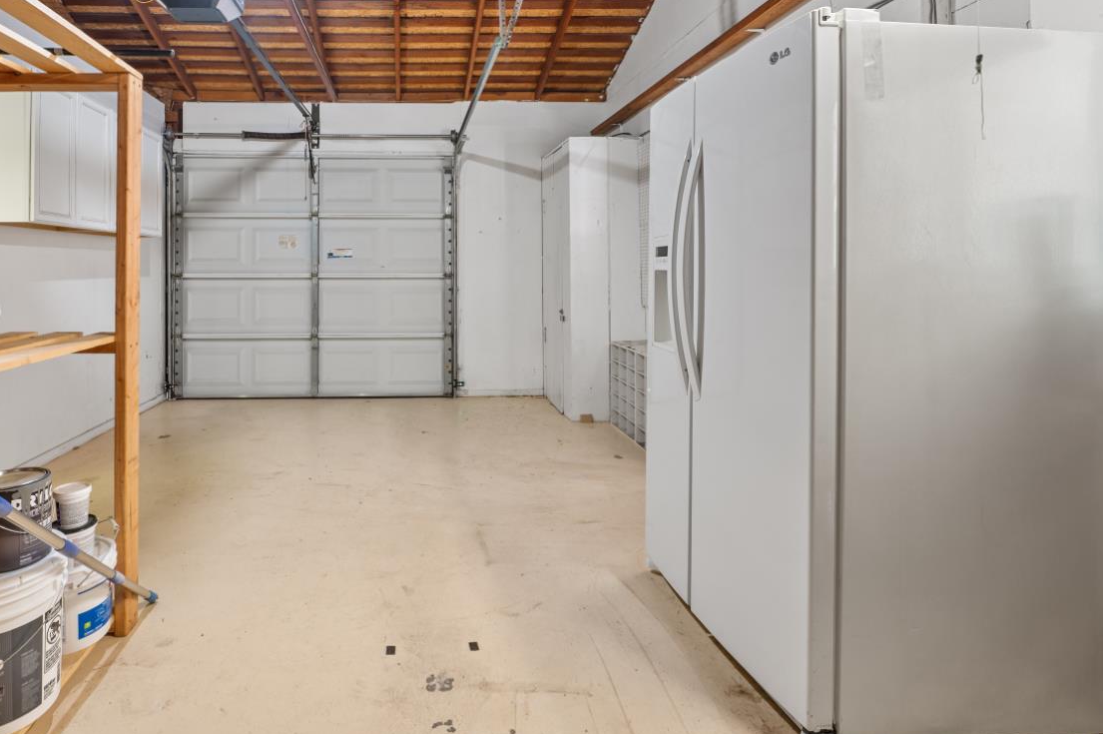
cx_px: 426
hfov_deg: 85.6
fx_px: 582
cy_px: 255
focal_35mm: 19
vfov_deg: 63.1
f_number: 9
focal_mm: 14
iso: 250
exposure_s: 2
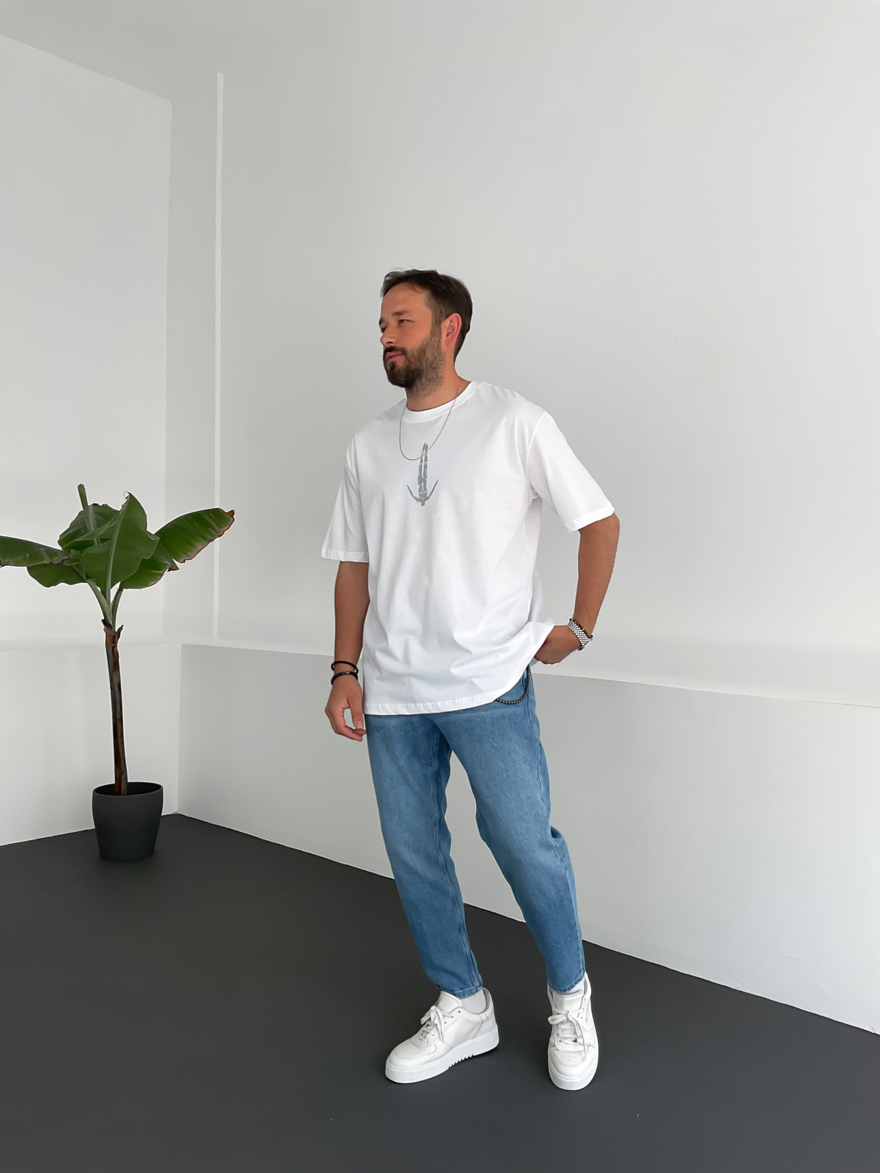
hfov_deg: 48.2
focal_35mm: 29
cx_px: 440
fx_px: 983
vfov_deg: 61.7
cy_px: 586
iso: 16
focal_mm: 3
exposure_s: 1/160
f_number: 1.8
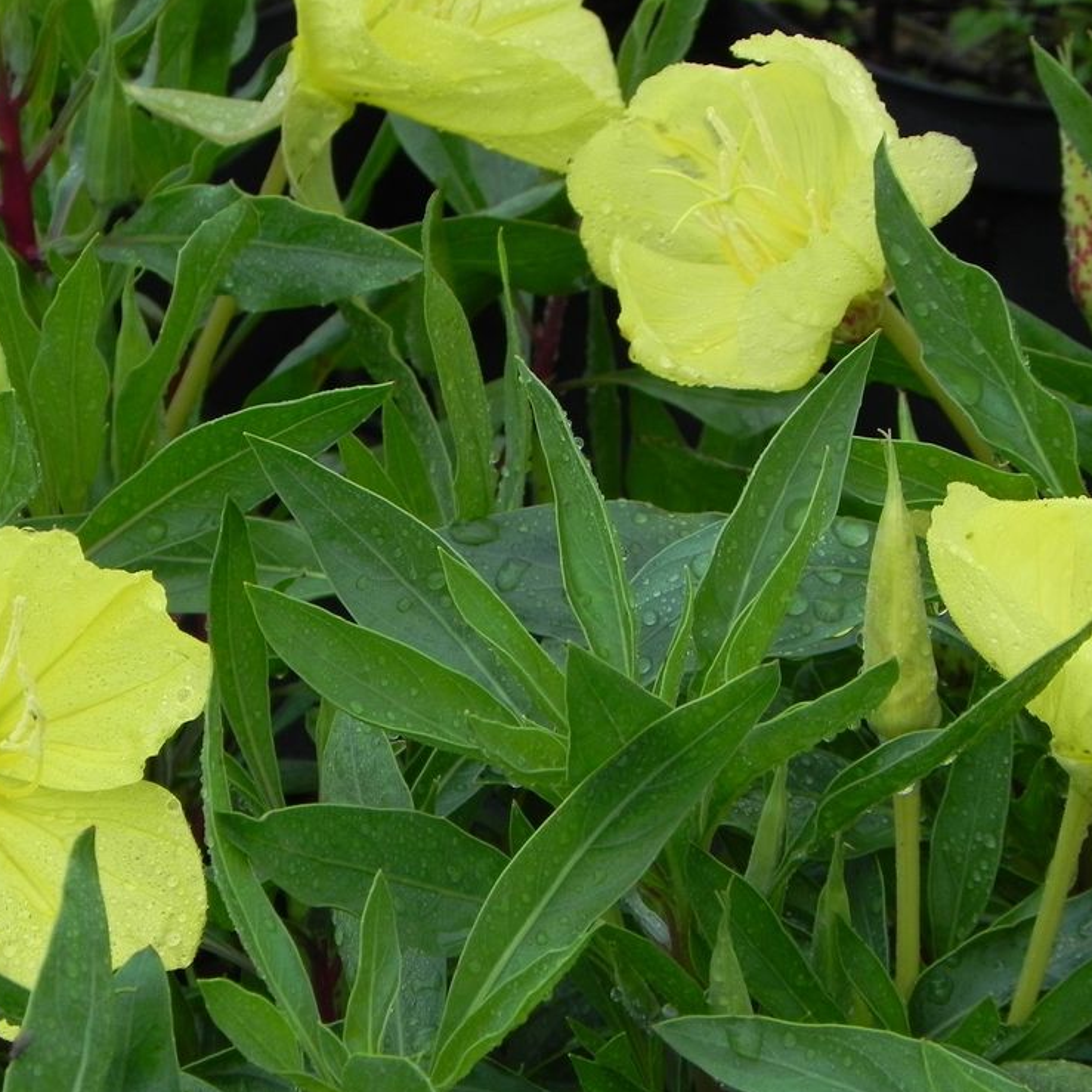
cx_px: 320
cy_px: 532
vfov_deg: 5.6
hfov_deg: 5.6
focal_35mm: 315
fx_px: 11242
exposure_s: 1/125
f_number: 5
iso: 160
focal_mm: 44
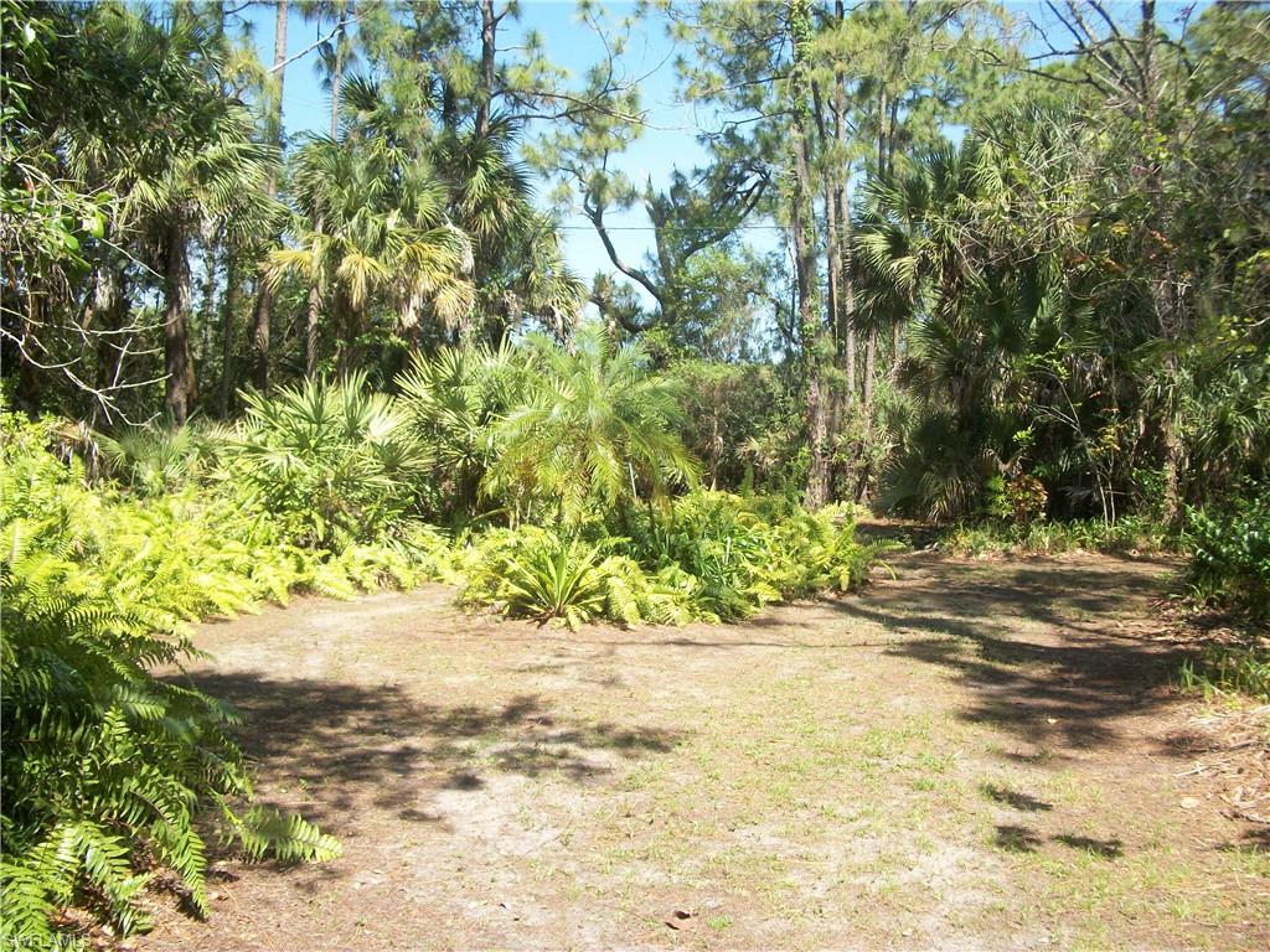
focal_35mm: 32
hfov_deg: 56.8
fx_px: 1174
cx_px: 635
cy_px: 476
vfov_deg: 44.2
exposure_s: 1/80
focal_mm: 5.7
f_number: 8.8
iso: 80
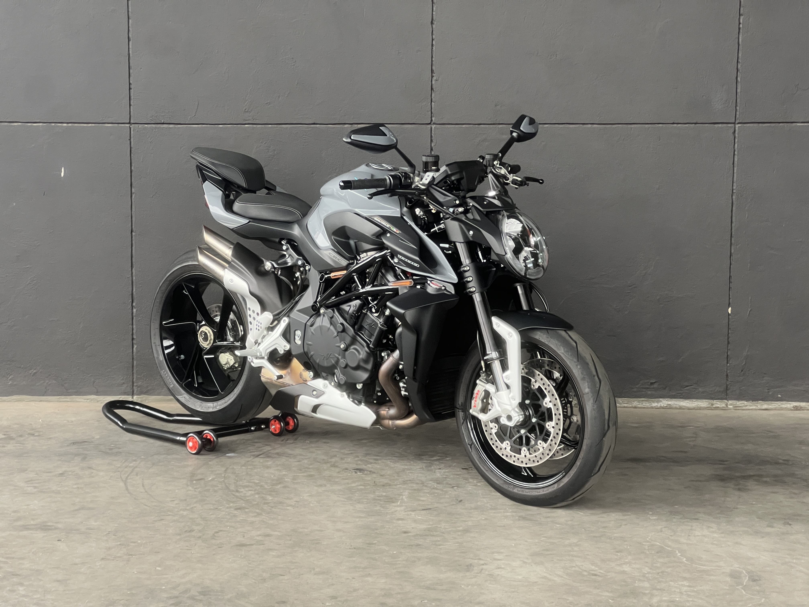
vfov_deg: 19.1
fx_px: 1800
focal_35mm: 77
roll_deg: -1.0
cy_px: 304
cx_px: 404
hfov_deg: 25.3
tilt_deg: -7.2
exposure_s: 1/50
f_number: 2.8
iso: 200
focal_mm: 9
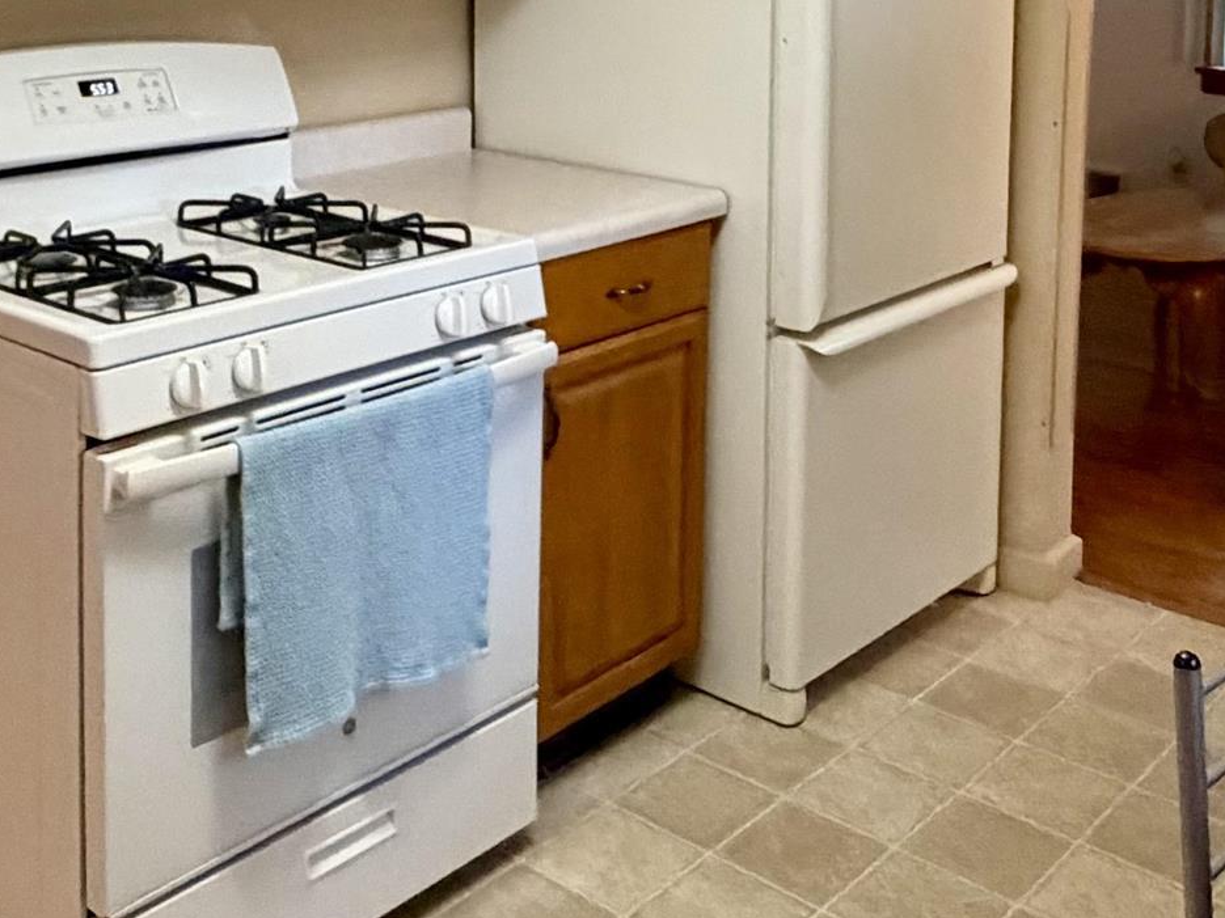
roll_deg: -0.5
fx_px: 1628
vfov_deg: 29.5
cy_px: 10
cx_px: 536
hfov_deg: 41.2
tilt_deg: -5.5
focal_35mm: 46
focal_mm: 2.22
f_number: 2.2
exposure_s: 1/60
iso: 640
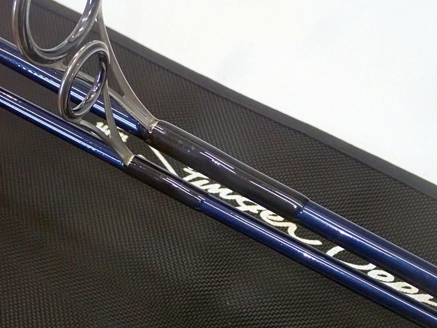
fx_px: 682
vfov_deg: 27.0
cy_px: 163
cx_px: 215
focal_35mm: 54
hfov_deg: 35.5
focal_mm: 9.61
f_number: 4.5
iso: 1600
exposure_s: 1/40
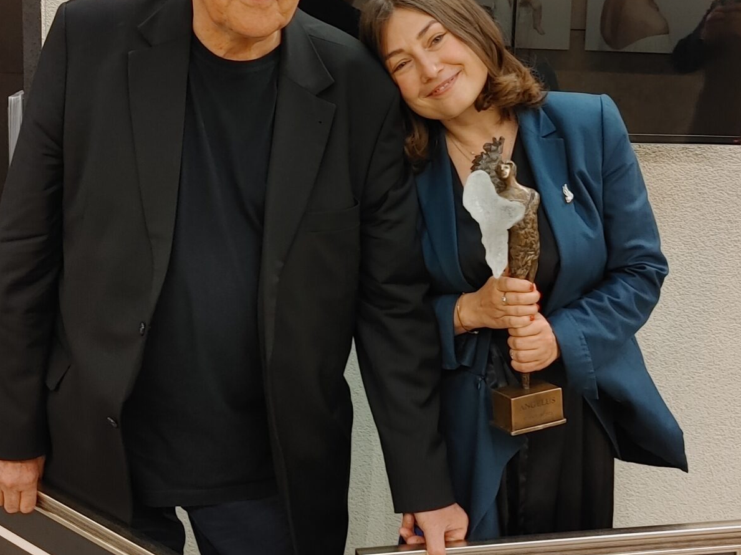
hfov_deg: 34.3
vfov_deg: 25.9
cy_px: 181
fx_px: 1198
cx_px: 345
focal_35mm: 56
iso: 350
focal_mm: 4.81
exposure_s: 1/50
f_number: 1.8
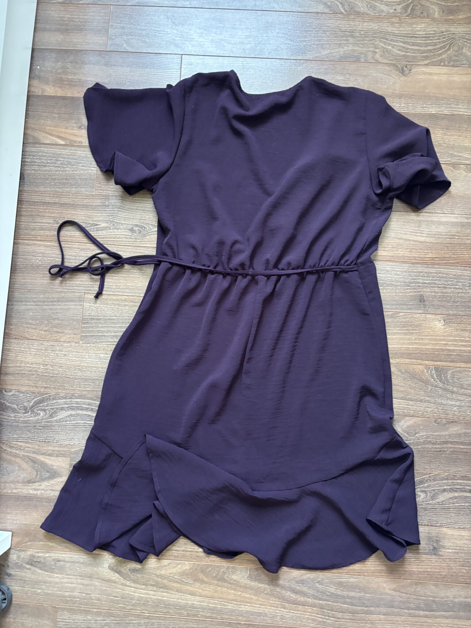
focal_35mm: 26
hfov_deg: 53.1
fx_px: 472
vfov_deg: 67.3
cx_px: 236
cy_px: 314
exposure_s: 1/60
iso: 500
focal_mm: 5.96
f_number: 1.6
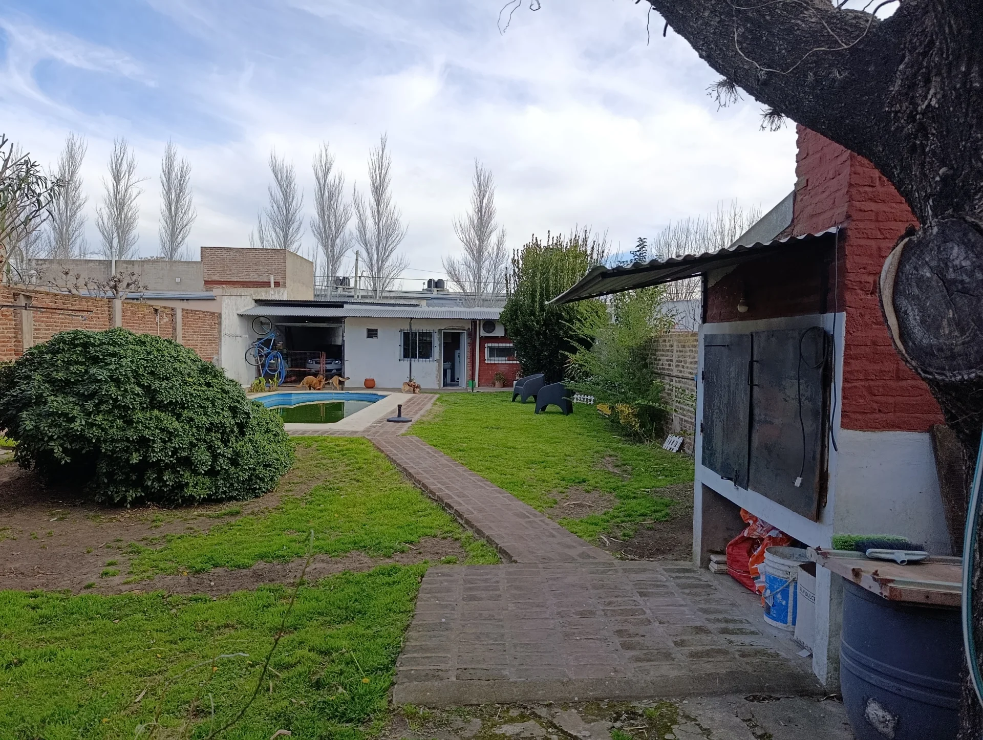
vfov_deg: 59.0
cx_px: 492
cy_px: 370
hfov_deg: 73.8
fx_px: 654
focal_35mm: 23
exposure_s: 1/247
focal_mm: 6.11
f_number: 1.65
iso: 50
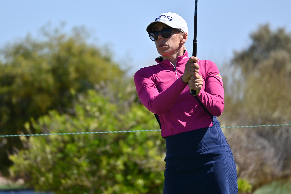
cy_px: 86
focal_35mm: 470
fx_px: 3799
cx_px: 126
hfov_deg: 4.4
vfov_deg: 2.9
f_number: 6.3
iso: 100
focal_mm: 250
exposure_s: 1/500
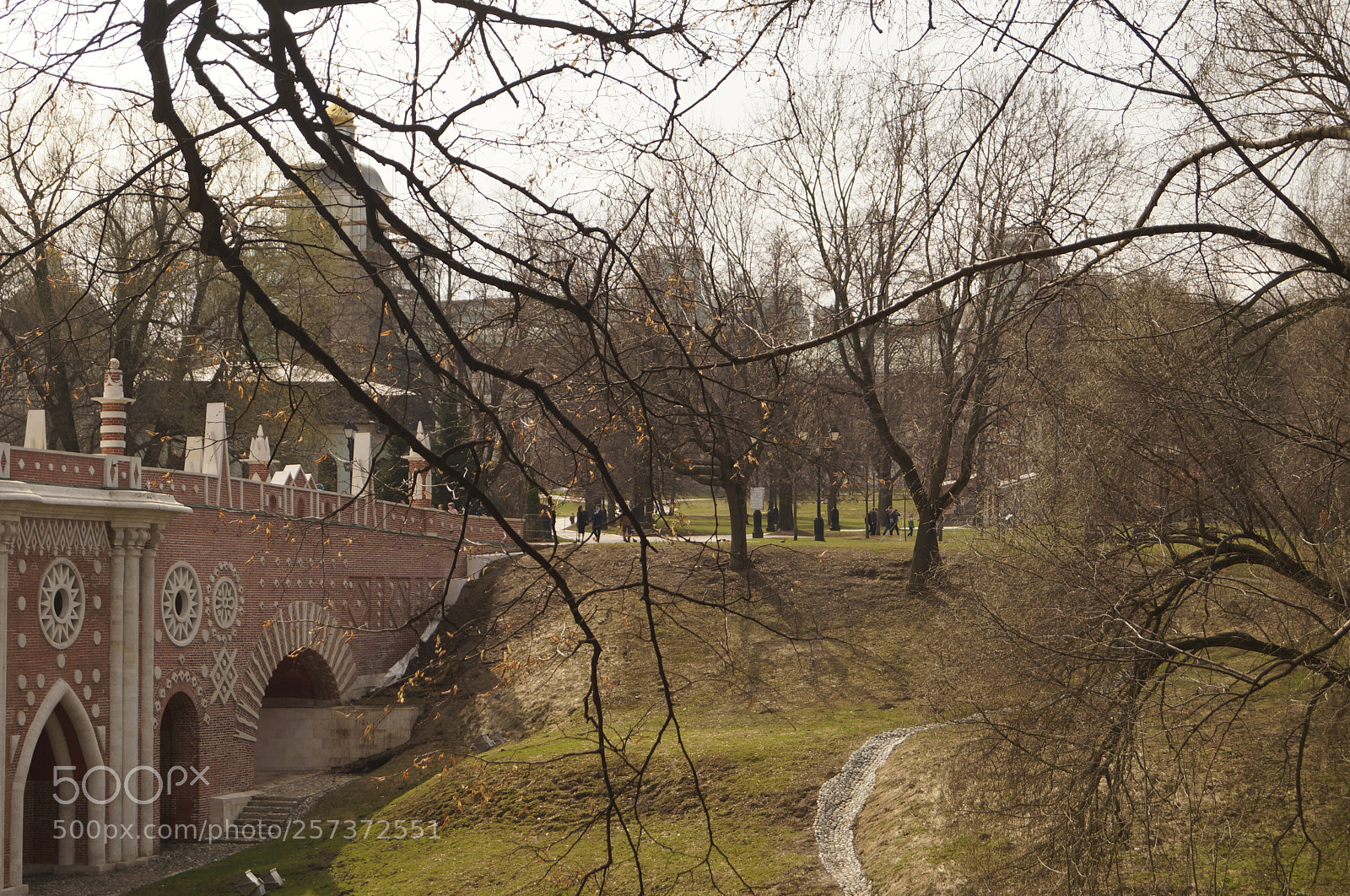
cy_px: 448
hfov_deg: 29.9
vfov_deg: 20.1
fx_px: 2528
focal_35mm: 68
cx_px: 675
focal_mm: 45
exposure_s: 1/640
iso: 100
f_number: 5.6
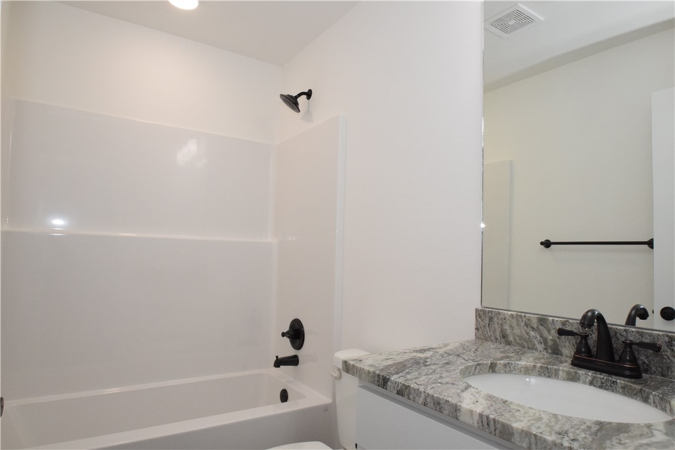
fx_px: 394
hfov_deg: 81.2
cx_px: 338
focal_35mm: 21
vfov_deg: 59.5
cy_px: 225
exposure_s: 1/200
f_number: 13
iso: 2500
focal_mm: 14
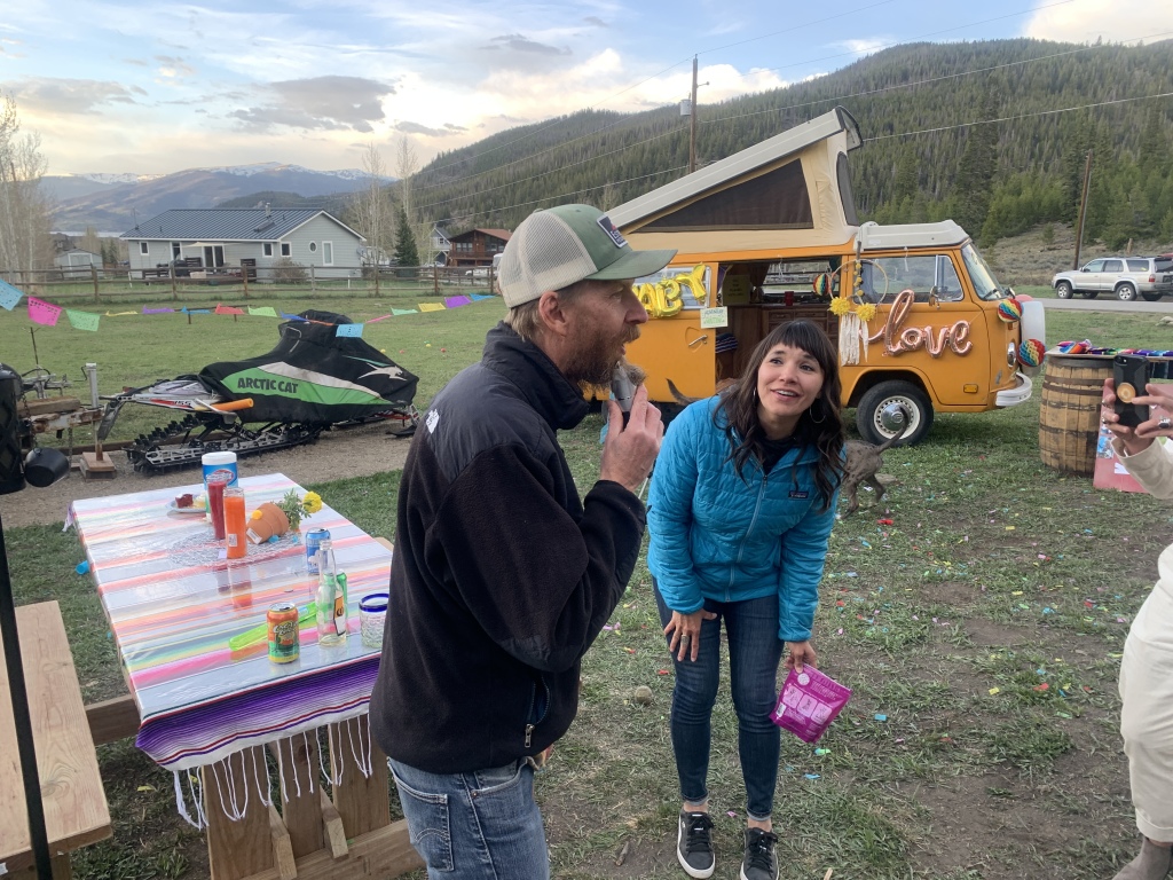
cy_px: 440
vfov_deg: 53.1
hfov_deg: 67.3
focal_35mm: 26
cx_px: 586
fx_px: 881
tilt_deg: -13.1
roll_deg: +0.5
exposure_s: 1/121
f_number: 1.8
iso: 40
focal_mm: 4.25
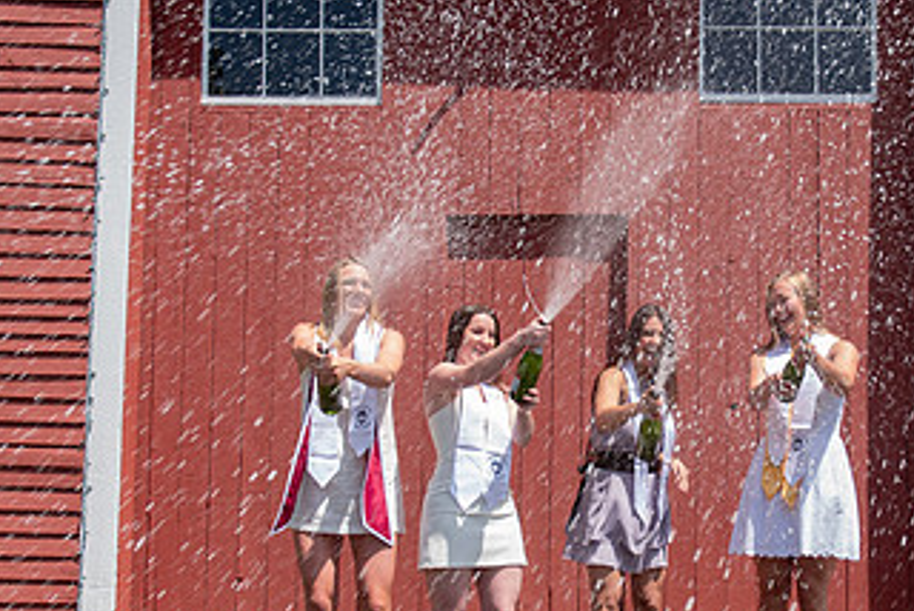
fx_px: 1728
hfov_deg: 29.4
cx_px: 617
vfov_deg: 20.0
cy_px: 384
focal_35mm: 68
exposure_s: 1/250
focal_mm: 25
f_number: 5.6
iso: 100
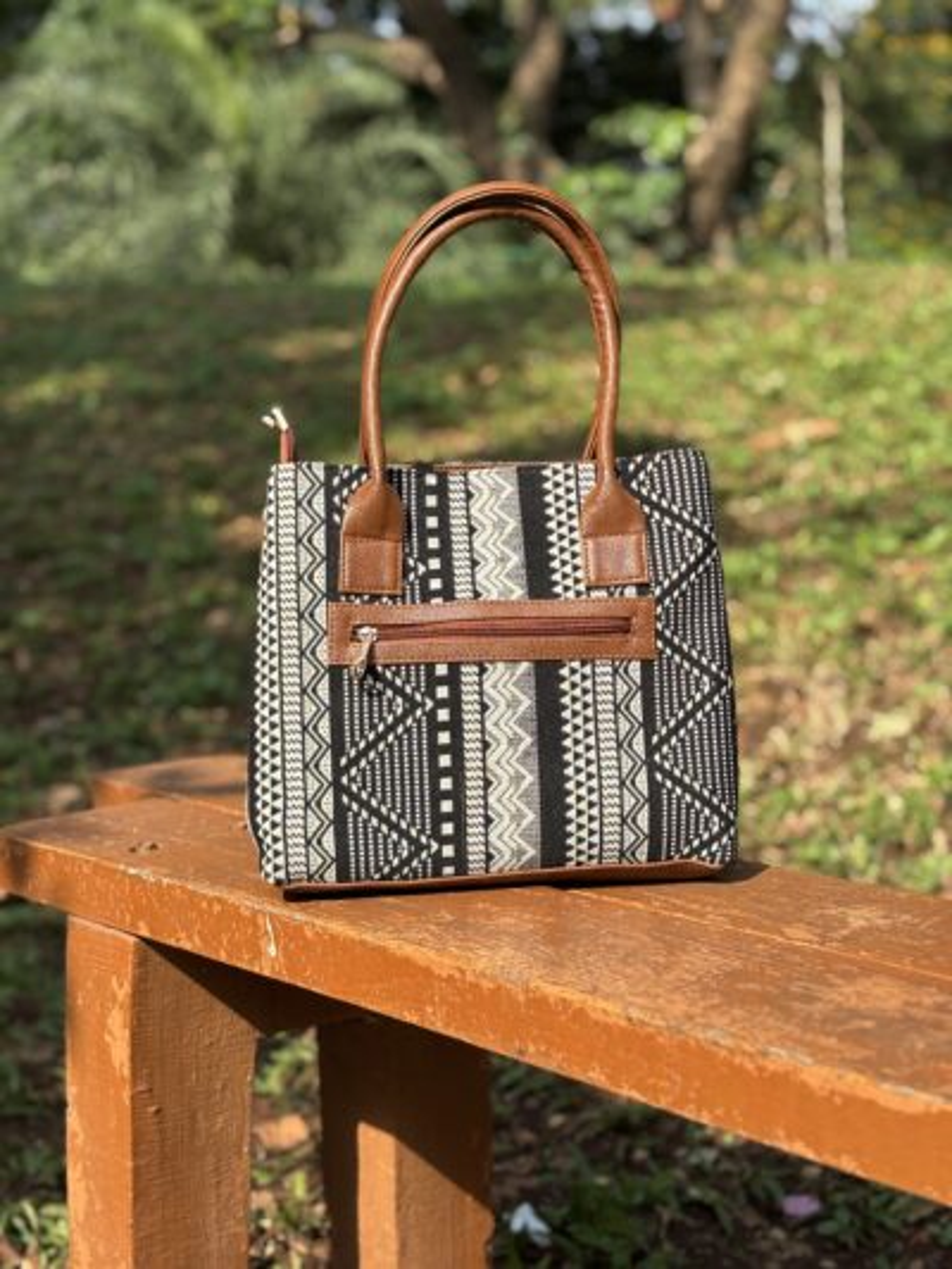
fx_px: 1906
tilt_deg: -5.1
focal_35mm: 52
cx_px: 476
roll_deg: -1.3
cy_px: 634
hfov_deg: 28.0
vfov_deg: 36.8
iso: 32
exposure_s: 1/1724
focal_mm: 5.96
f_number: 1.6
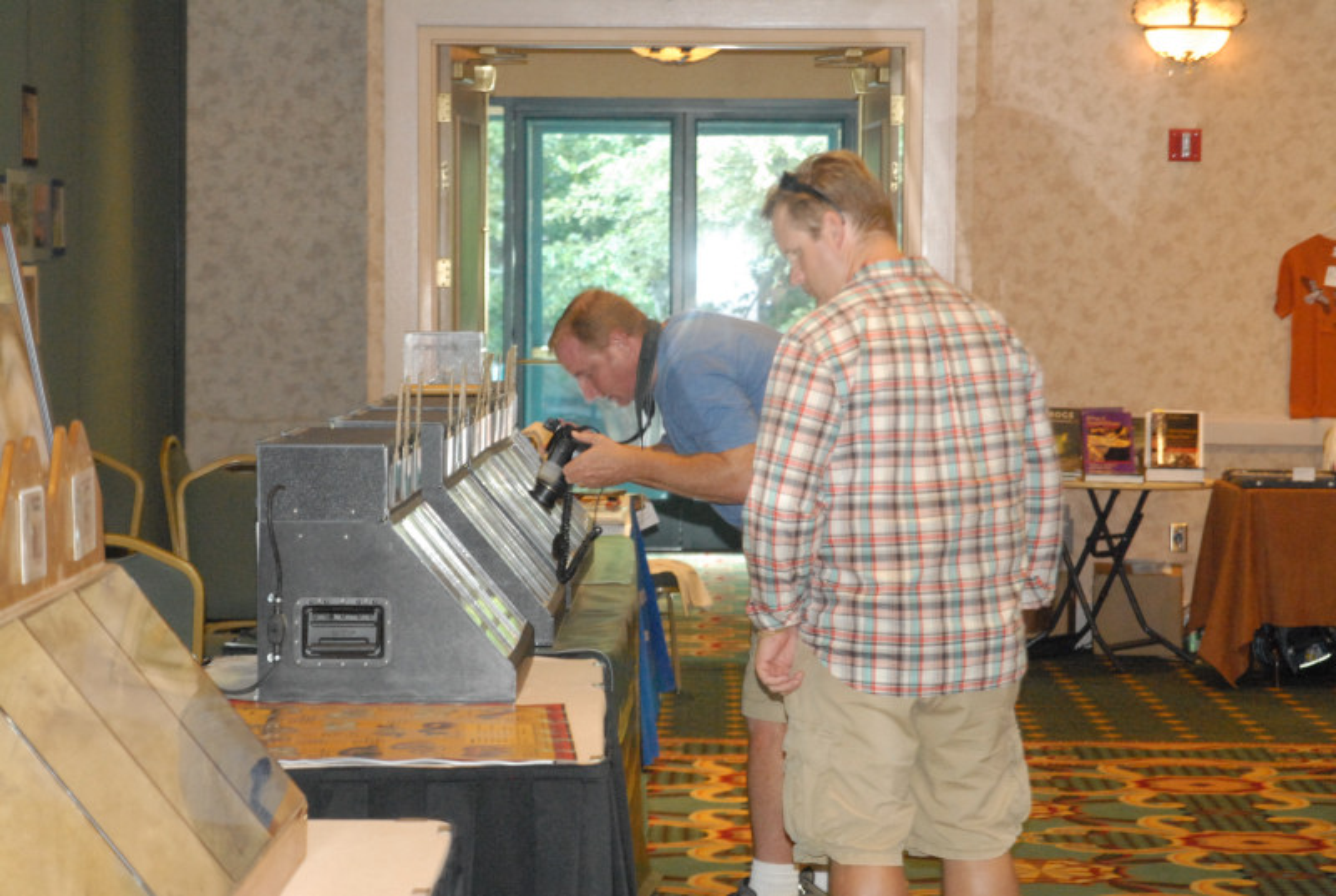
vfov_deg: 12.2
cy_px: 448
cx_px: 668
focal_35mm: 112
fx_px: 4184
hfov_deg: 18.1
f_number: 5.6
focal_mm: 75
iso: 1600
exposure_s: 1/40
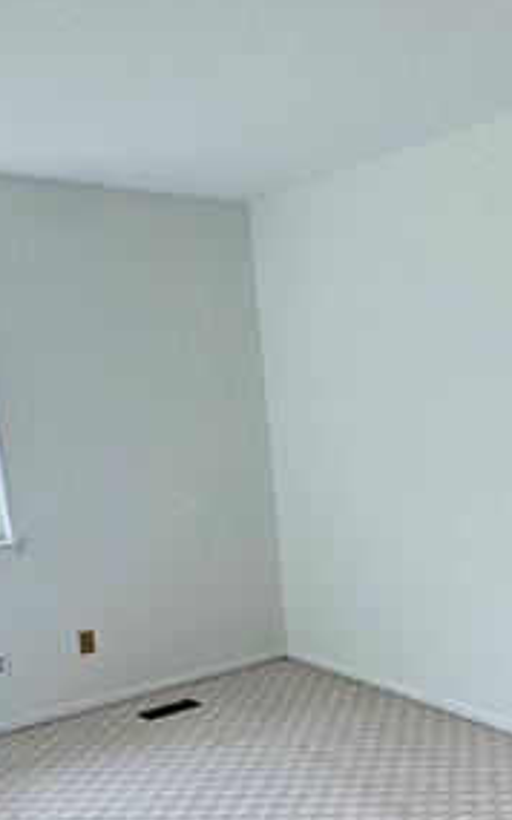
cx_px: 426
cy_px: 630
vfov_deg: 47.2
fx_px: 893
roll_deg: +3.0
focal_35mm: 40
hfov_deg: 31.0
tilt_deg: -14.6
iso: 125
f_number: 2.2
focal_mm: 2.22
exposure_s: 1/120
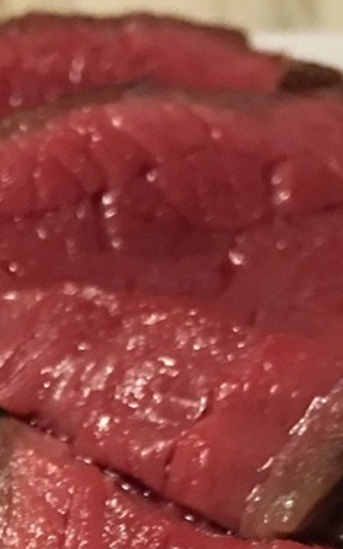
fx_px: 1946
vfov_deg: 15.2
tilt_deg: -47.4
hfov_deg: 9.8
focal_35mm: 130
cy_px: 750
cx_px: -166
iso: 100
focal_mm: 4.15
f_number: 2.2
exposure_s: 1/15
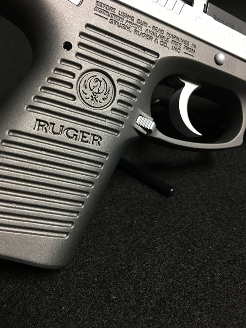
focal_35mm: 29
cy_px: 164
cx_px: 123
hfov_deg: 48.2
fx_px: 275
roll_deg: -0.4
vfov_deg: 61.7
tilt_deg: -41.2
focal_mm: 4.15
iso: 80
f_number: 2.2
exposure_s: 1/10
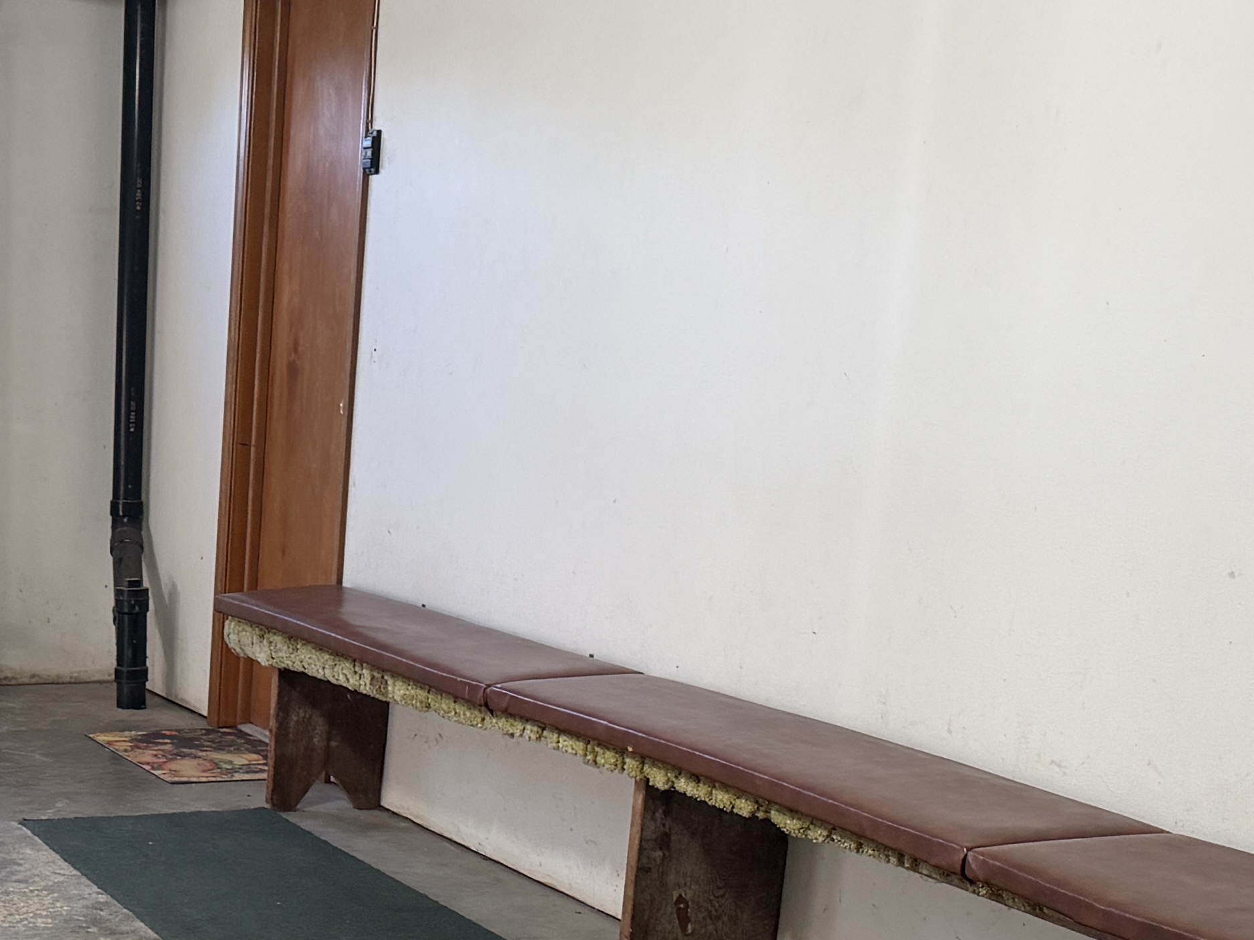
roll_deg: -0.4
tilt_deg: -17.3
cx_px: -63
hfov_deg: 25.1
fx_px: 2644
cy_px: 1092
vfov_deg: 19.2
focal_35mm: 73
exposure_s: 1/120
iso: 160
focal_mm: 6.76
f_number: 1.78
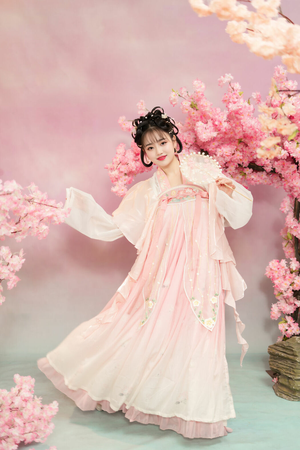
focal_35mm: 50
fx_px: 625
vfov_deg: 39.6
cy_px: 225
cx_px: 150
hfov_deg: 27.0
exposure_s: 1/100
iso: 100
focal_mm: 50
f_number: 2.2
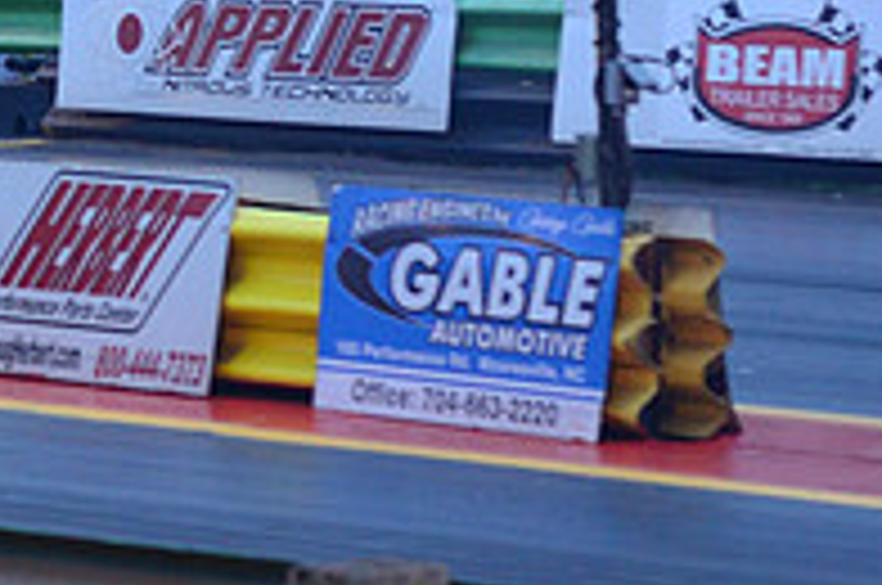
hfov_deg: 6.2
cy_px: -90
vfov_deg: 4.1
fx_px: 8132
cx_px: -266
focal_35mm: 332
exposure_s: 1/100
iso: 1000
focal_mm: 75
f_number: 4.2
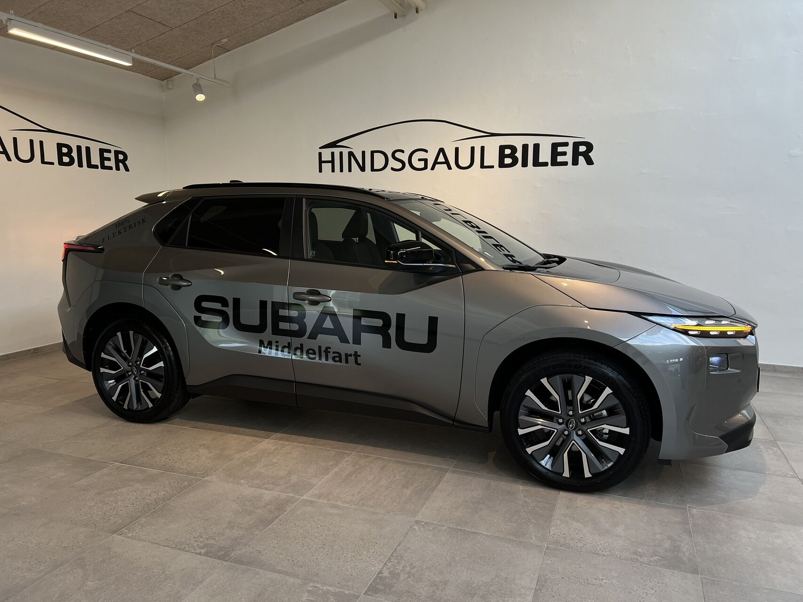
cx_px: 402
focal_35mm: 26
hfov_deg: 67.3
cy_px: 301
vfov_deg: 53.1
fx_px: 603
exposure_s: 1/223
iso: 40
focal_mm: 5.7
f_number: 1.5
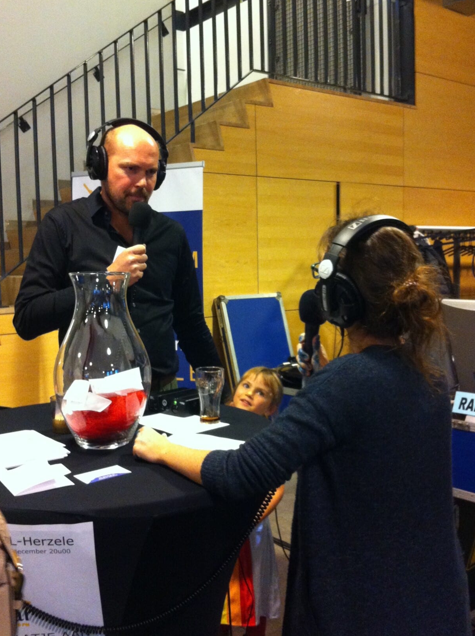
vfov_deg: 47.9
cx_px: 235
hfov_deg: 36.7
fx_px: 716
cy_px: 307
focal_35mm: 39
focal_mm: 3.85
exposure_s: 1/15
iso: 400
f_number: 2.8
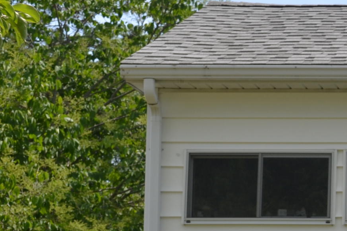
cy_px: 224
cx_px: 588
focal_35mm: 154
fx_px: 1484
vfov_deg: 8.9
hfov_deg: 12.4
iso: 100
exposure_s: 1/200
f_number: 7.1
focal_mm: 30
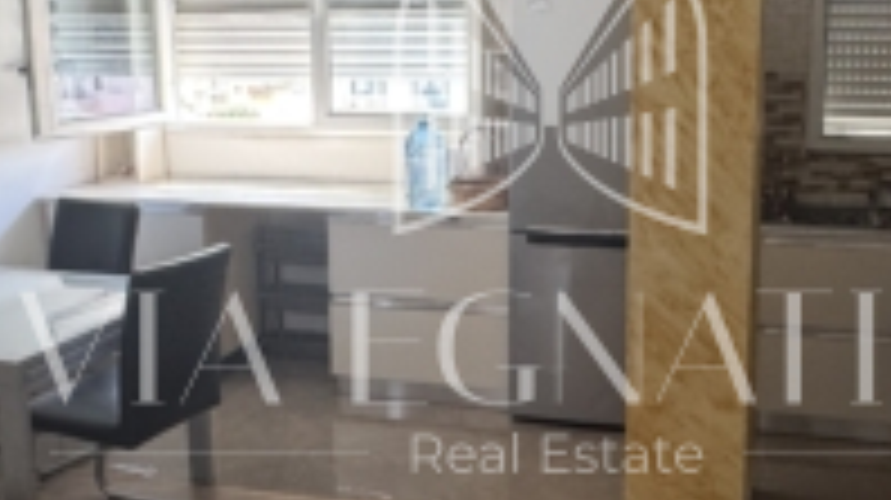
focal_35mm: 45
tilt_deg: -7.6
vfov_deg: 26.4
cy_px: 189
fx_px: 1062
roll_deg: -0.1
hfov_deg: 45.3
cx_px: 536
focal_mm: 2.22
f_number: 2.2
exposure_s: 1/100
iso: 160
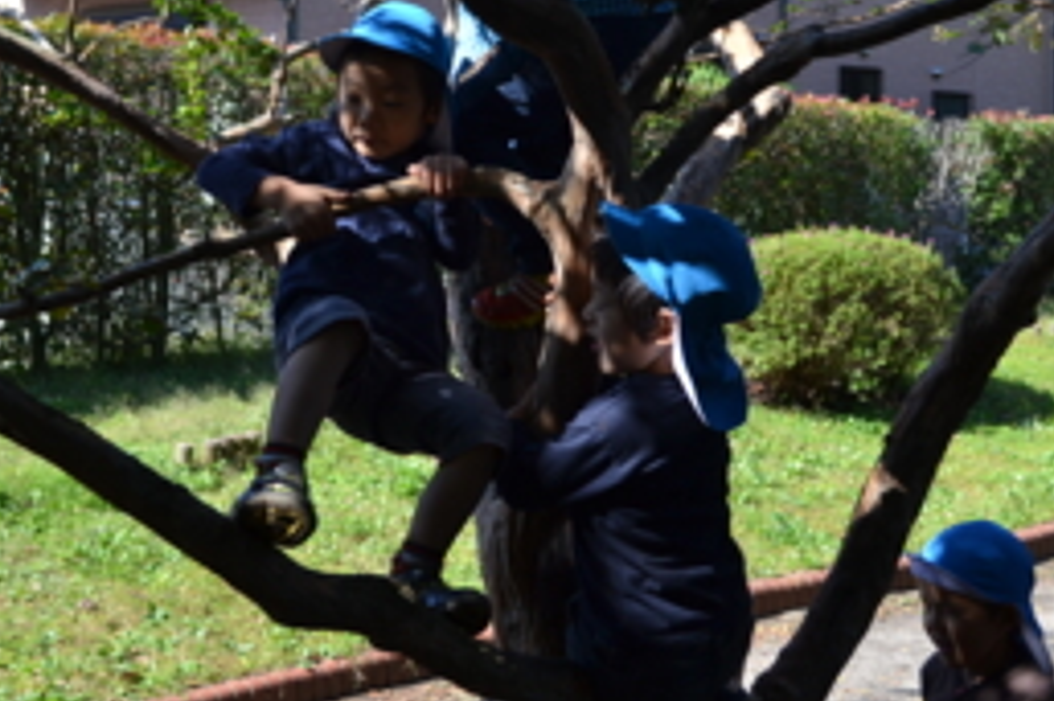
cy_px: 158
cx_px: 492
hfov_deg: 29.8
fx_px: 1983
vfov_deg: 19.9
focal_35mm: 68
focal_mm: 29
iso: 100
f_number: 5.6
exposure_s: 1/125
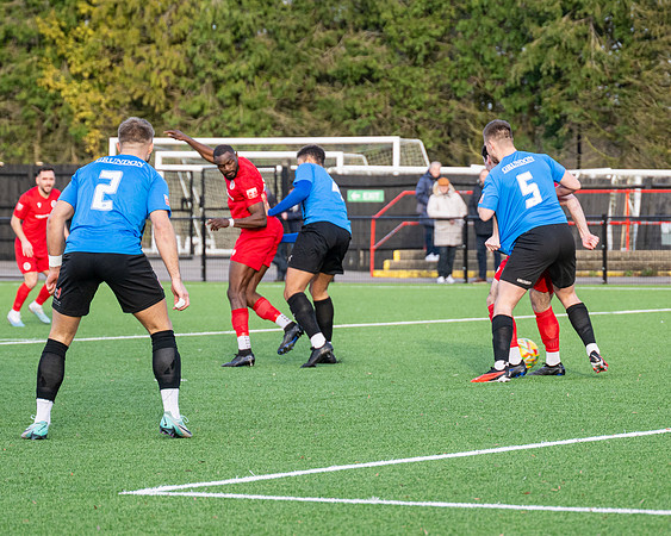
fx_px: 3810
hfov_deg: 10.1
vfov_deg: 8.0
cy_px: 344
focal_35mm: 192
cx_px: 358
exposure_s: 1/1000
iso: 400
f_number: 4
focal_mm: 105
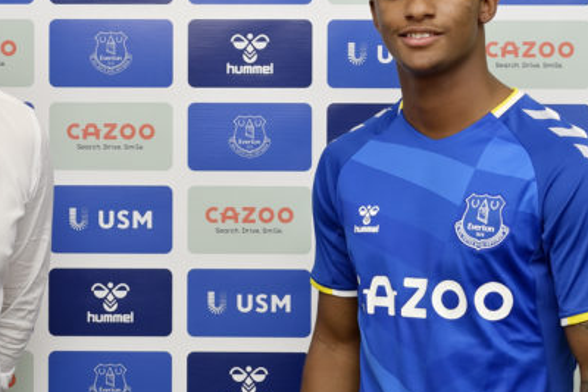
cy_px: 142
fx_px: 1568
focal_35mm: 96
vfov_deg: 14.2
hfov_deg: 21.1
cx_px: 179
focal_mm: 50
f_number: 5
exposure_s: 1/250
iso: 320
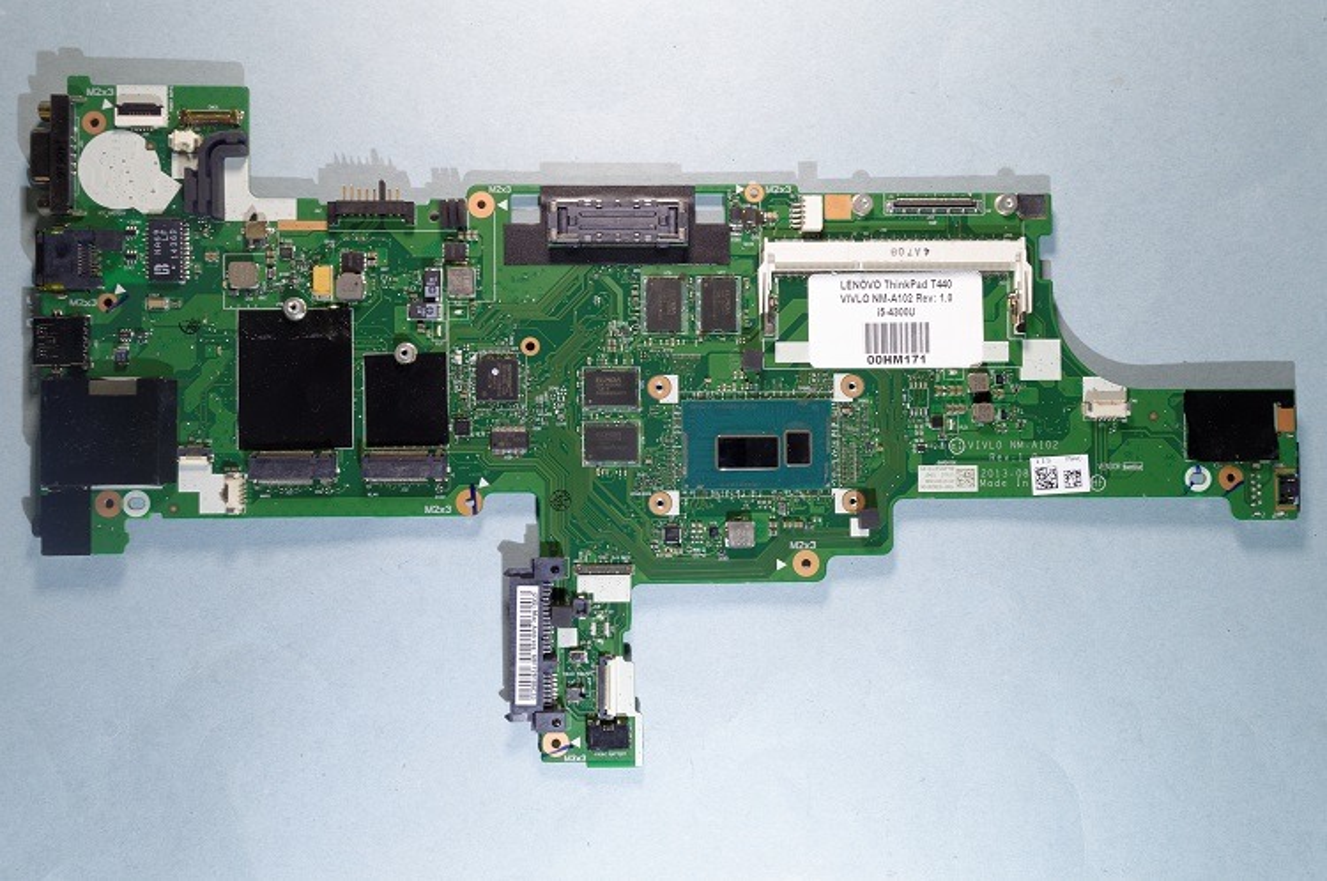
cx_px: 664
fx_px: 1215
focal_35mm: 33
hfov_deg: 57.3
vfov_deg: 39.9
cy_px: 440
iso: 100
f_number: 8
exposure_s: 1/6
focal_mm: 22
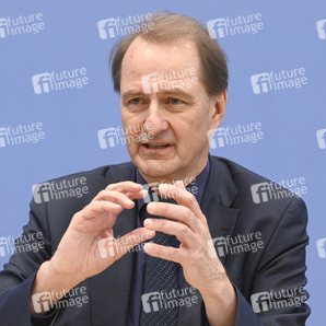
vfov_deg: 13.8
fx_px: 1343
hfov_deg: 13.8
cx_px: 141
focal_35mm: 126
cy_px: 163
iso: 3200
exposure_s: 1/400
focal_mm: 98
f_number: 5.6
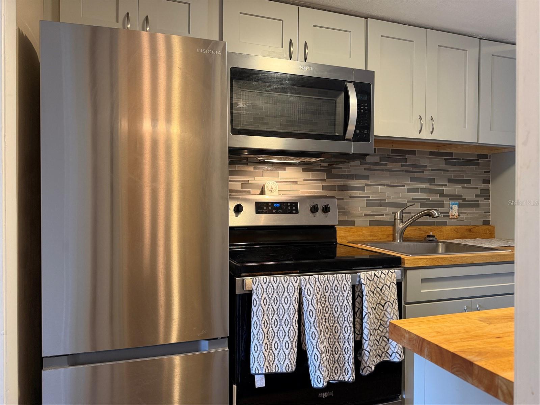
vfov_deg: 56.8
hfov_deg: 71.6
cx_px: 270
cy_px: 202
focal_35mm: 24
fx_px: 374
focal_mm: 6.76
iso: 250
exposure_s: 1/60
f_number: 1.78
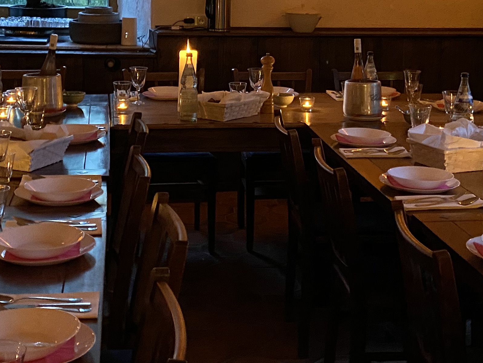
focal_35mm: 66
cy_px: 61
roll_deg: -1.1
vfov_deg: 21.9
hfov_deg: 29.4
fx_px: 921
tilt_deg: -6.2
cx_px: 257
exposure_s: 1/30
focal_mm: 4.25
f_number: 1.8
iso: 800
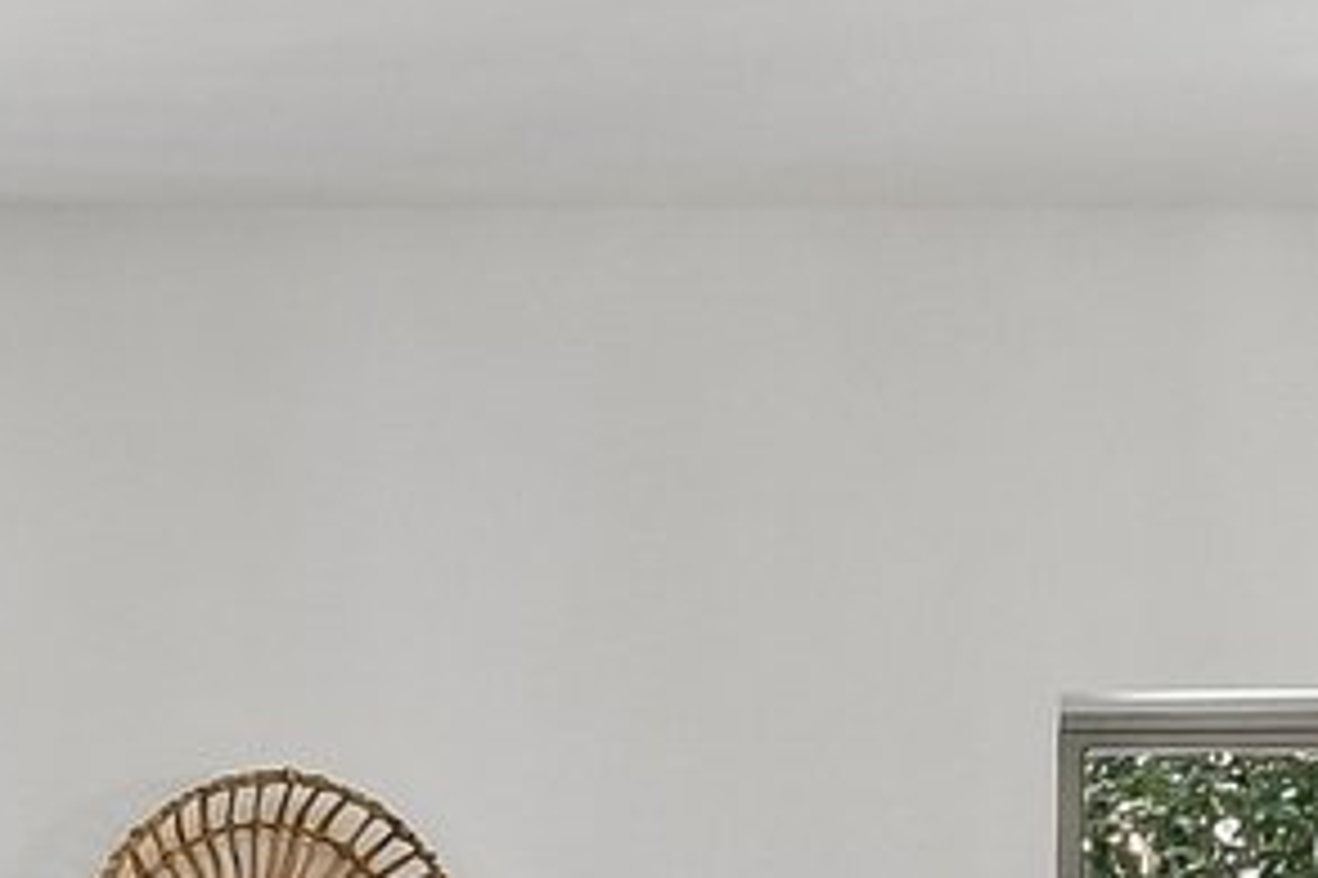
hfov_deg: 16.3
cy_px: 1258
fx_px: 3842
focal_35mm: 105
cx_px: -1062
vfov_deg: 12.5
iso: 400
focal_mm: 10
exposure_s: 1/15
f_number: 8
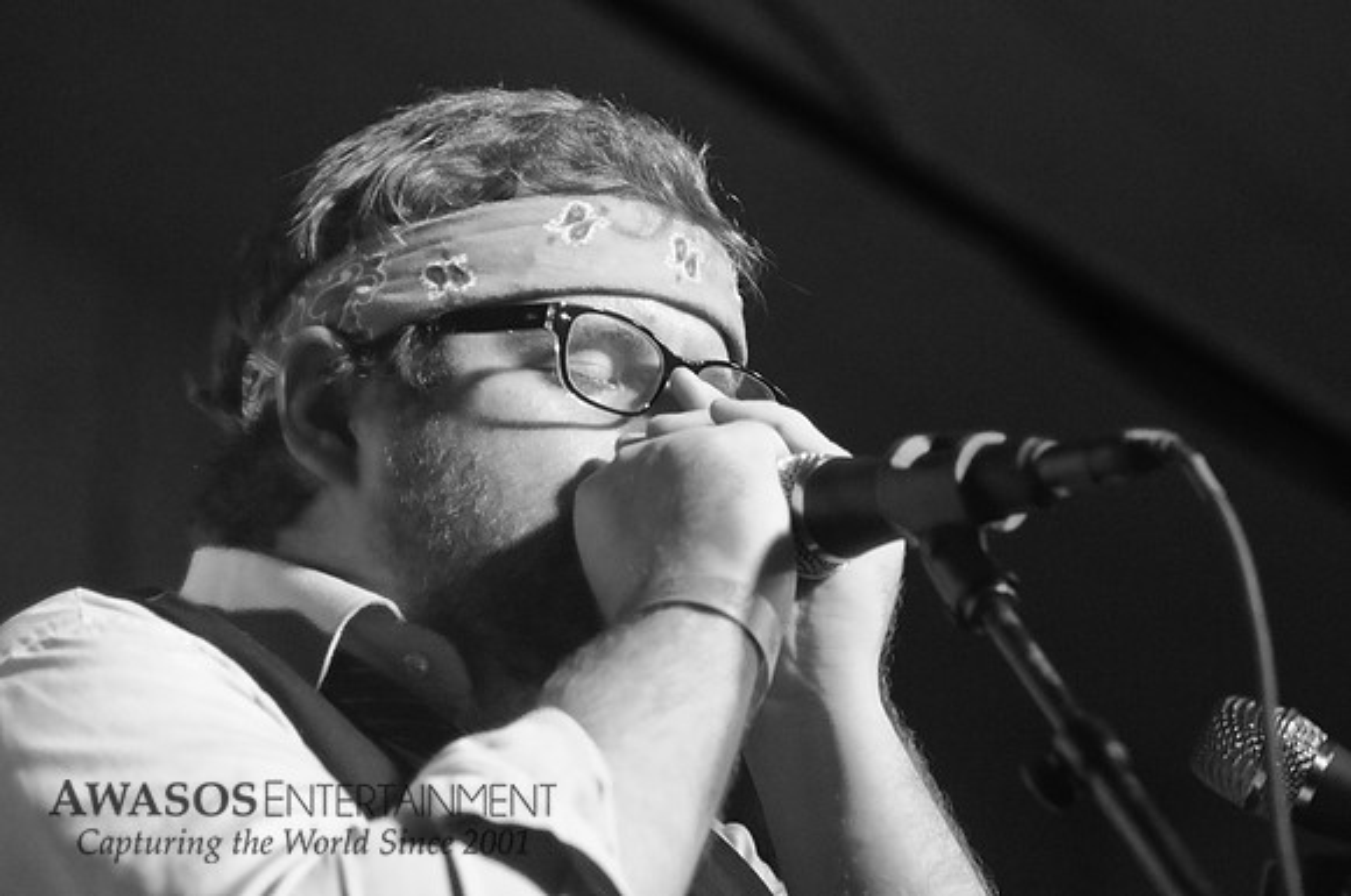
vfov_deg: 7.3
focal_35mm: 188
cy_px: 448
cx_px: 676
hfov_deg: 11.0
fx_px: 7027
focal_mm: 125
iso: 1600
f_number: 4
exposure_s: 1/200
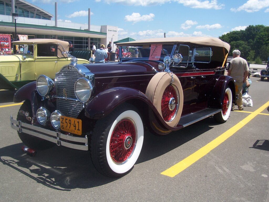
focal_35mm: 34
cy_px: 101
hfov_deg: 54.0
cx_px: 134
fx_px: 264
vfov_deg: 41.8
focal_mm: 5.6
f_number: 5.6
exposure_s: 1/500
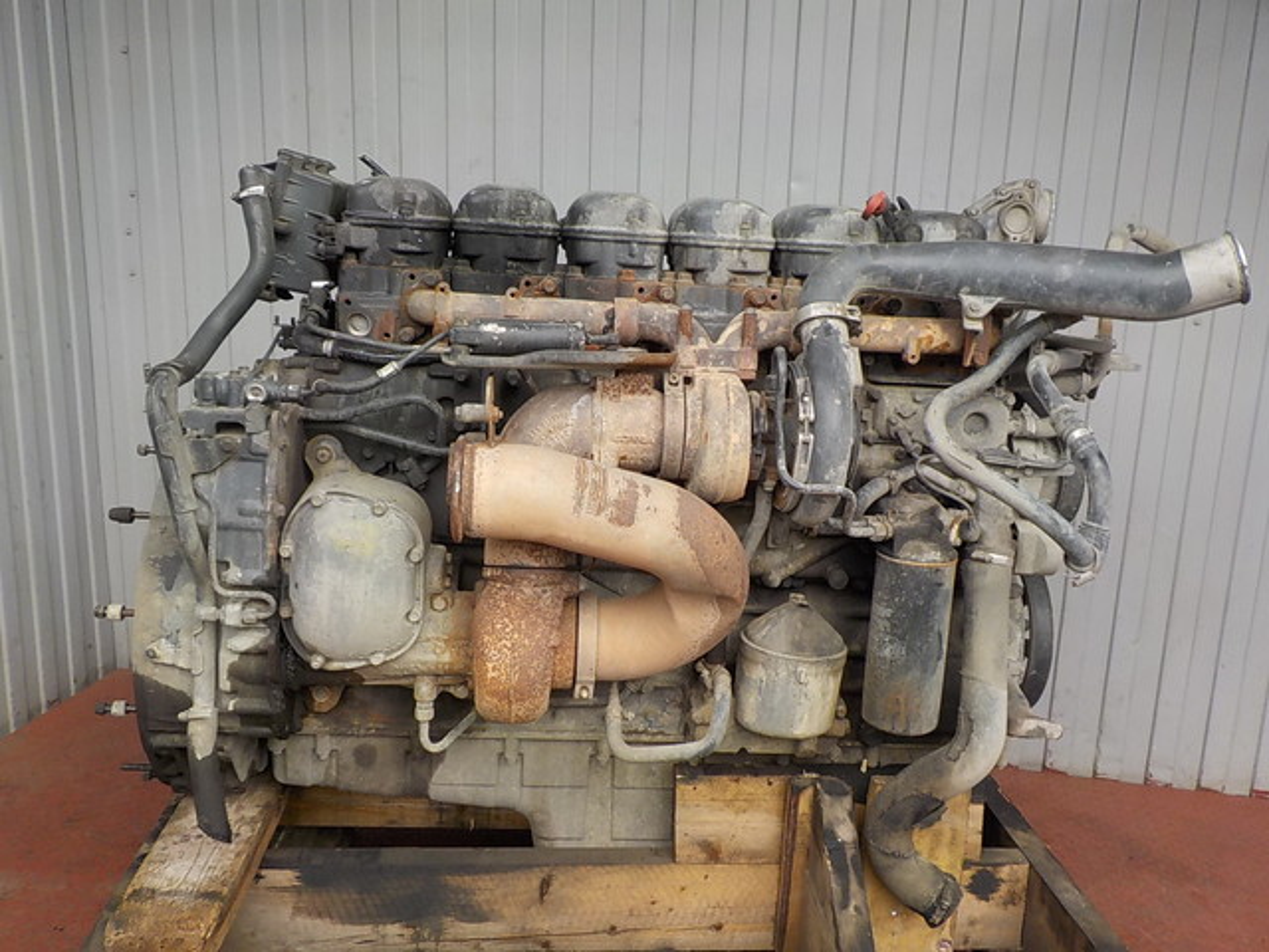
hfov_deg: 60.0
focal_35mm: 30
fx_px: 1100
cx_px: 634
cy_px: 476
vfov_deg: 46.8
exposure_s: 1/125
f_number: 3.3
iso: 125
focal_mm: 4.1
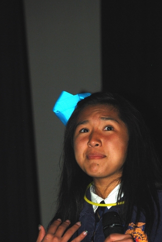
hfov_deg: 4.4
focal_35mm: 316
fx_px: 2125
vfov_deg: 6.5
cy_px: 175
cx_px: 114
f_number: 5.6
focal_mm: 135
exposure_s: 1/60
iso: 220
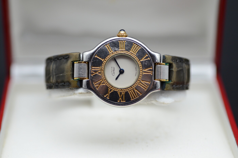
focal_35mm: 90
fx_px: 594
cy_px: 79
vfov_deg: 15.1
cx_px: 119
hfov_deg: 22.7
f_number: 3.2
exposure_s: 1/640
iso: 800
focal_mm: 60
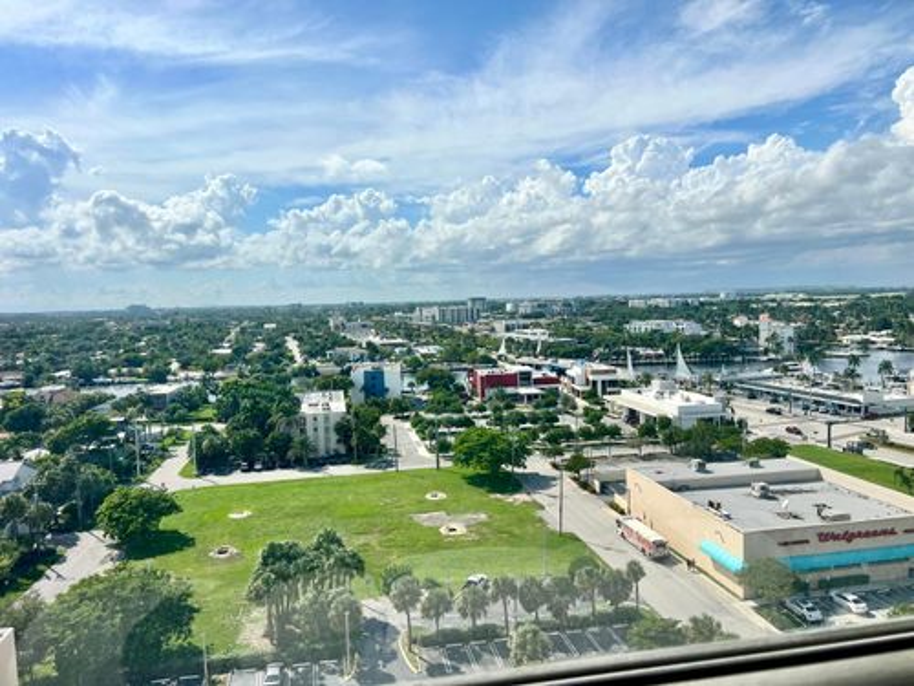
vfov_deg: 53.1
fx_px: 687
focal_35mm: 26
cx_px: 457
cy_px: 343
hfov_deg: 67.3
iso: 50
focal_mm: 5.7
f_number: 1.5
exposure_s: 1/10309
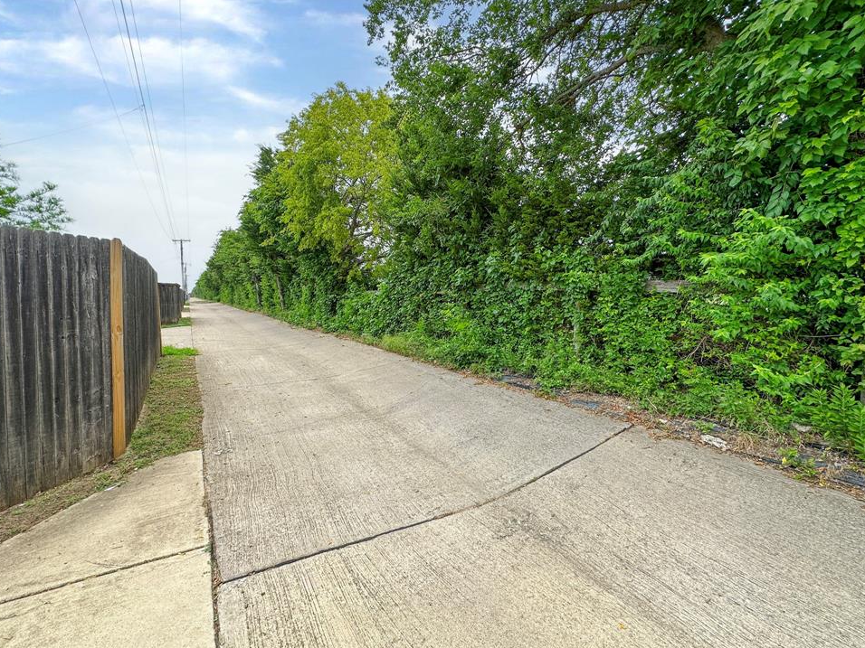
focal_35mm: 15
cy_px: 303
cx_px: 406
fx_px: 375
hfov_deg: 98.1
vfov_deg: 81.6
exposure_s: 1/535
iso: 40
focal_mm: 2.22
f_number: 2.2
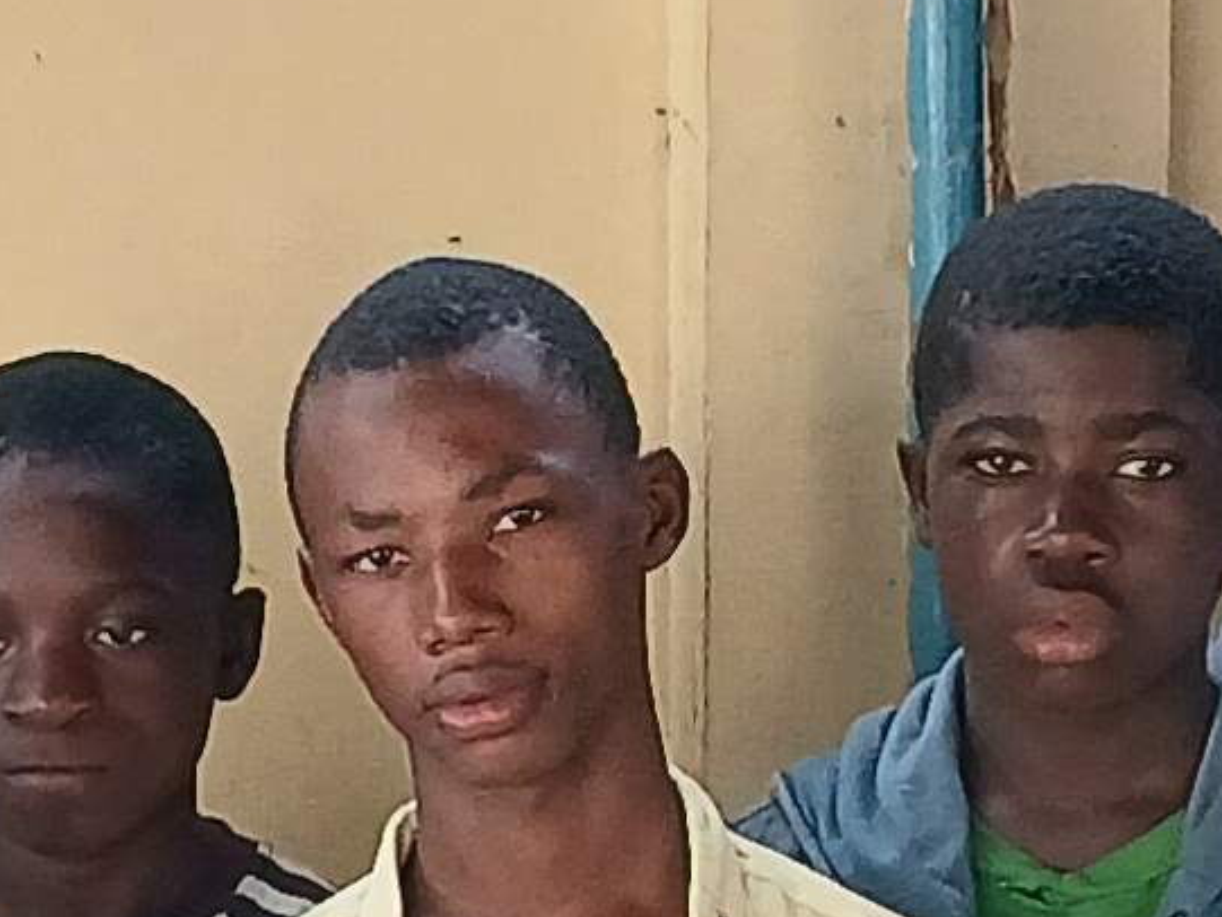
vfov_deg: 7.5
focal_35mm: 196
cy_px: 1215
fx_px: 6921
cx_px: 138
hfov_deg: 10.0
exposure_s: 1/50
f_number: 1.8
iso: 200
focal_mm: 3.98
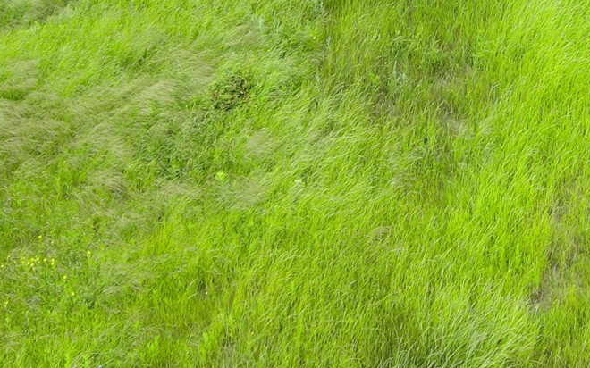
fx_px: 1270
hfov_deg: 24.8
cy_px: -157
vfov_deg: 15.4
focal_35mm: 79
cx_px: 608
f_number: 2.8
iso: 100
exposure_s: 1/320
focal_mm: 4.5
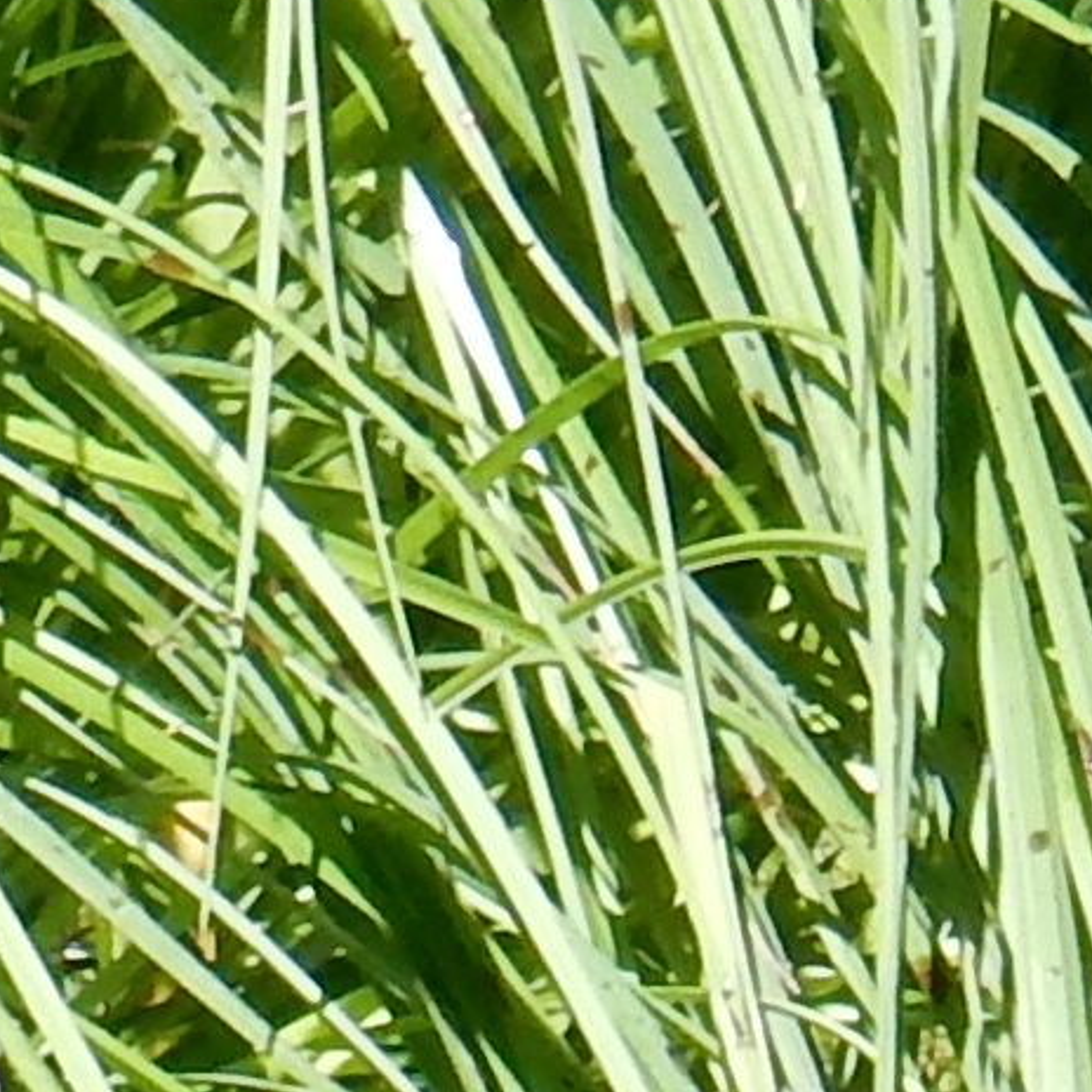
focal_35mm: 1220
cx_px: 1440
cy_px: 3730
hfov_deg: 1.4
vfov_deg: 1.4
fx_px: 43542
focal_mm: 24.7
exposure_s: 1/200
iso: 125
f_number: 6
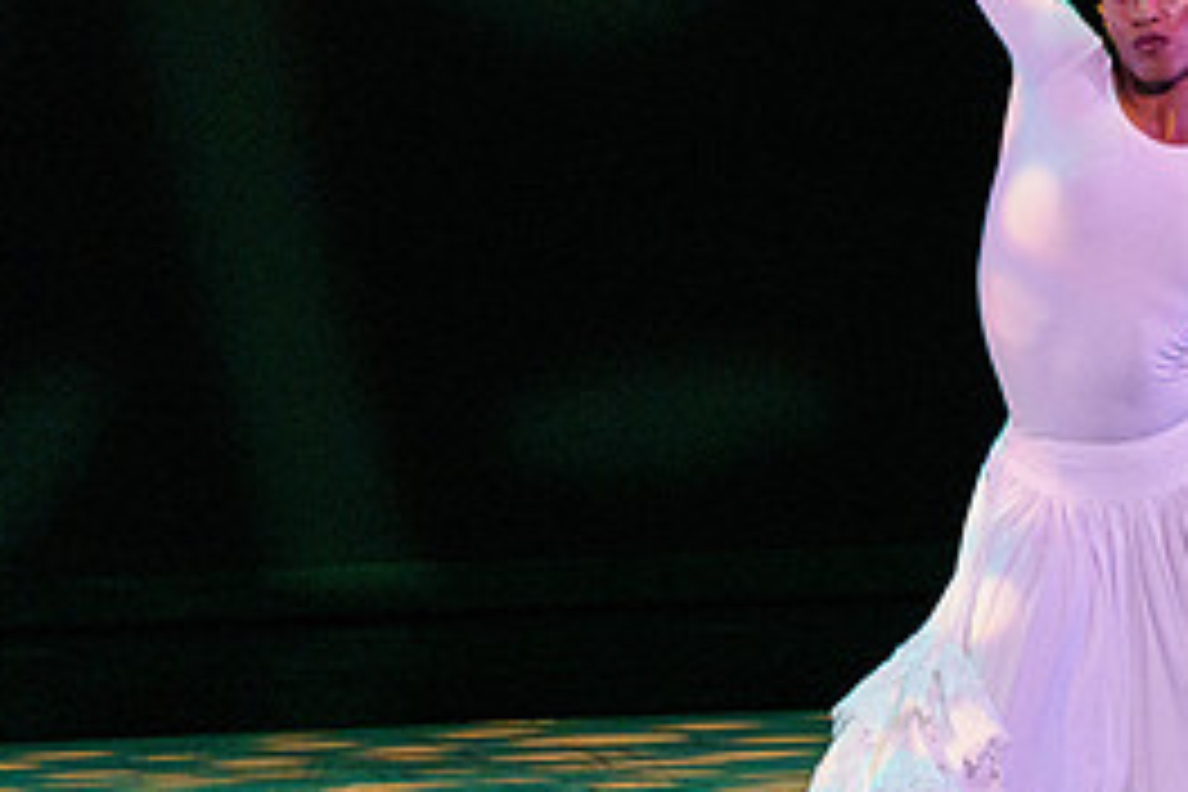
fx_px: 28477
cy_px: 315
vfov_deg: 1.6
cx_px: 1185
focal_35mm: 863
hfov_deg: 2.4
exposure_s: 1/400
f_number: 6.3
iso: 5000
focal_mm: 382
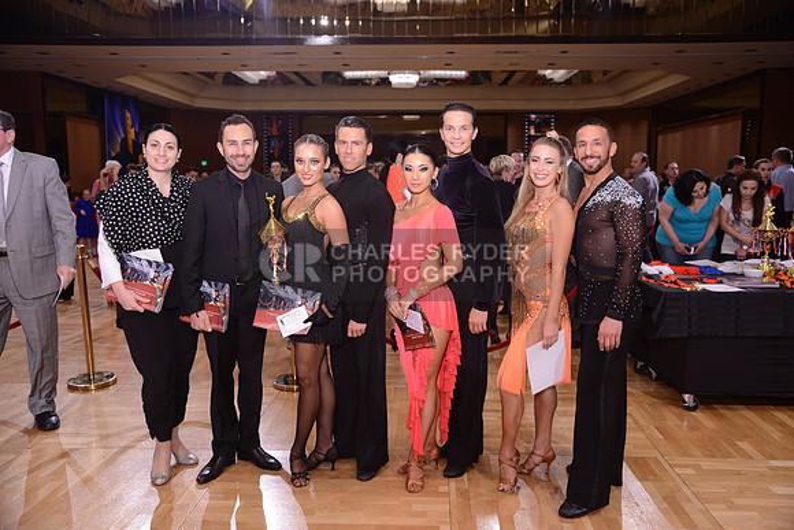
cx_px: 397
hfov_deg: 60.3
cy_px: 265
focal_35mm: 31
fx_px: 684
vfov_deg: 42.3
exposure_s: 1/250
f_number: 4
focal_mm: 31
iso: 1600
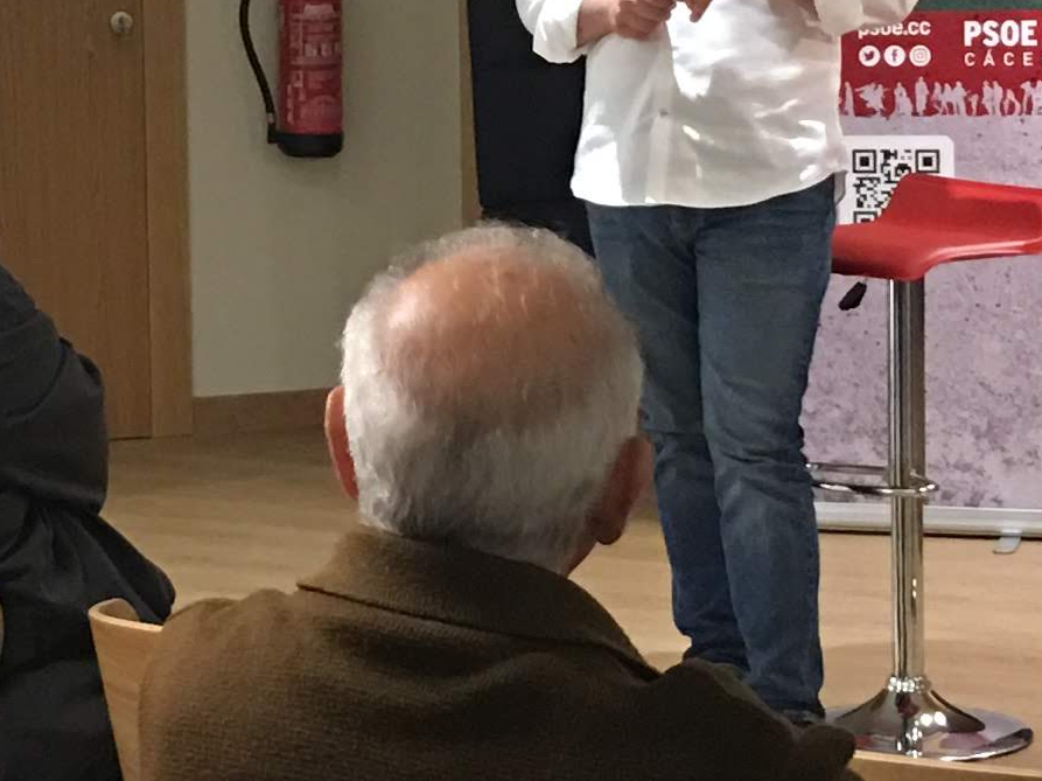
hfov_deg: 15.0
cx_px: 229
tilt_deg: -4.3
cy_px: 153
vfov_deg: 11.3
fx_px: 3942
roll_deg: +0.5
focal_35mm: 131
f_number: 2.2
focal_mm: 4.15
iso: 100
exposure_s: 1/10
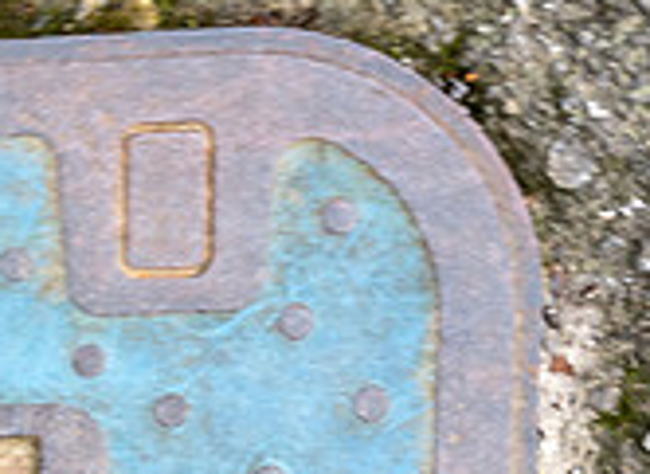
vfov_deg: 9.7
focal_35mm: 148
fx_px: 2751
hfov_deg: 13.0
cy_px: 620
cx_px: -229
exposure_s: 1/60
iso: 640
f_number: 11
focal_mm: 31.5
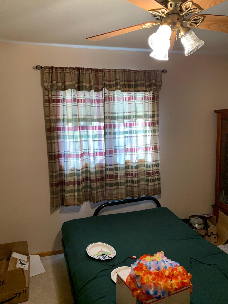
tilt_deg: -3.8
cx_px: 114
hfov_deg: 53.1
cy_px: 152
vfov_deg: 67.3
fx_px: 228
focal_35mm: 26
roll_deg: +0.6
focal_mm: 4.25
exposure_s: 1/60
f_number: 1.8
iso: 160
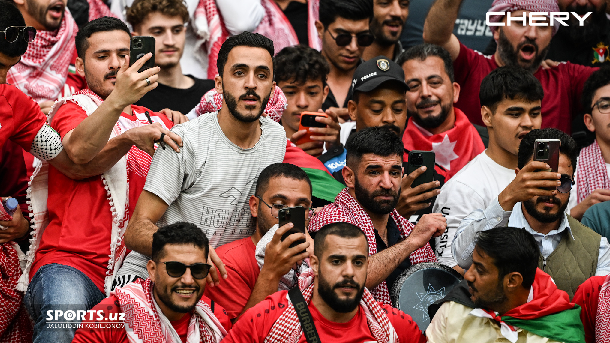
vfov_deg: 2.9
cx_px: 305
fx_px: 6826
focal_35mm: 422
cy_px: 192
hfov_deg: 5.1
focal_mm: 400
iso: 800
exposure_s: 1/1000
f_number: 2.8
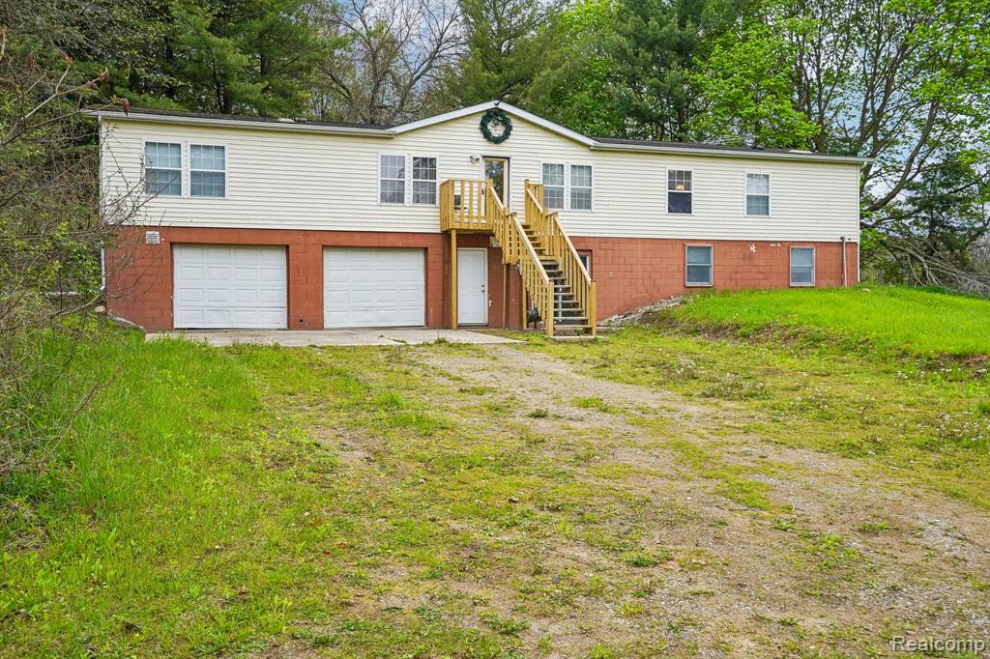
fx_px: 907
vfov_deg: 39.9
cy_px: 330
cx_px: 495
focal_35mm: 33
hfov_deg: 57.2
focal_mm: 33
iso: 400
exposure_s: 1/125
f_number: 8
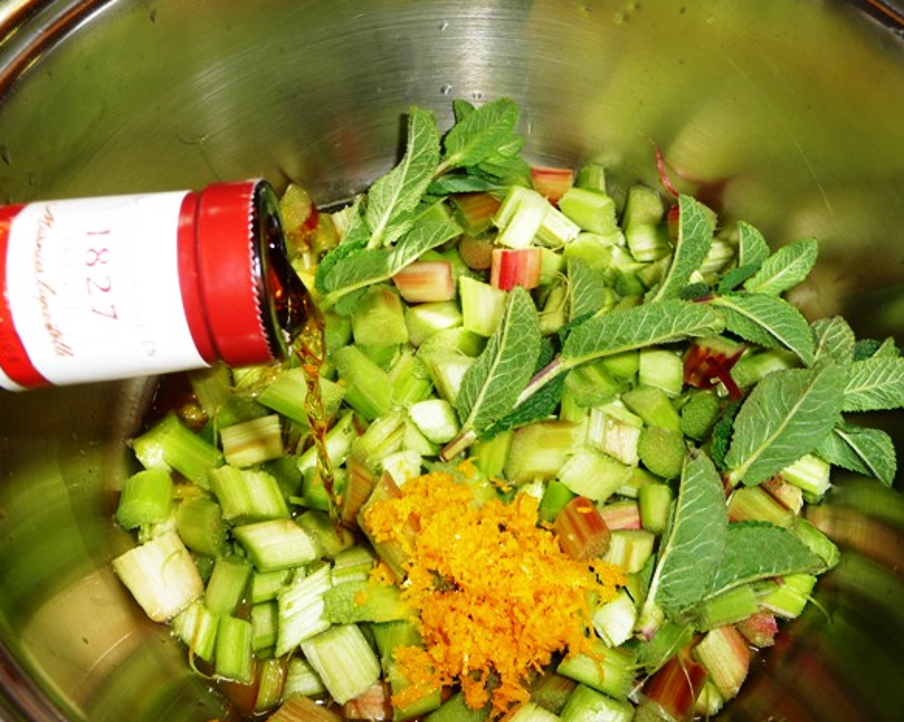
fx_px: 802
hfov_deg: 58.7
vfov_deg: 48.5
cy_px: 366
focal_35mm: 30
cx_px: 419
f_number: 3.3
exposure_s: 1/30
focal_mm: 4.7
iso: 100
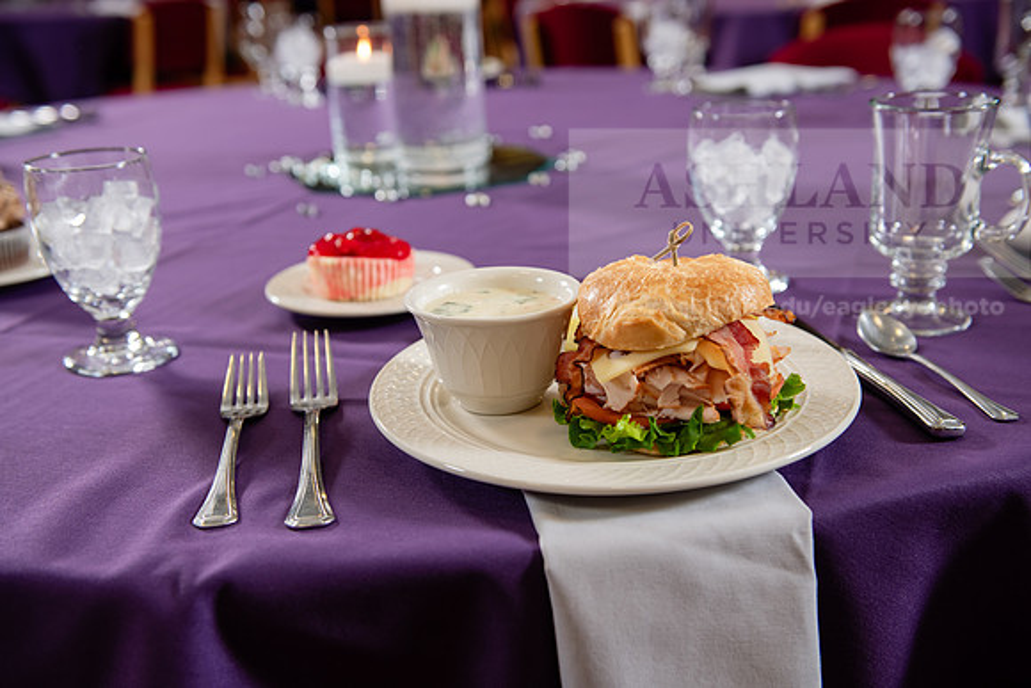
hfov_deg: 48.4
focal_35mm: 40
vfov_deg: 33.4
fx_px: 1146
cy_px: 344
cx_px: 516
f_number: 3.5
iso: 320
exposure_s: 1/160
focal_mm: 40
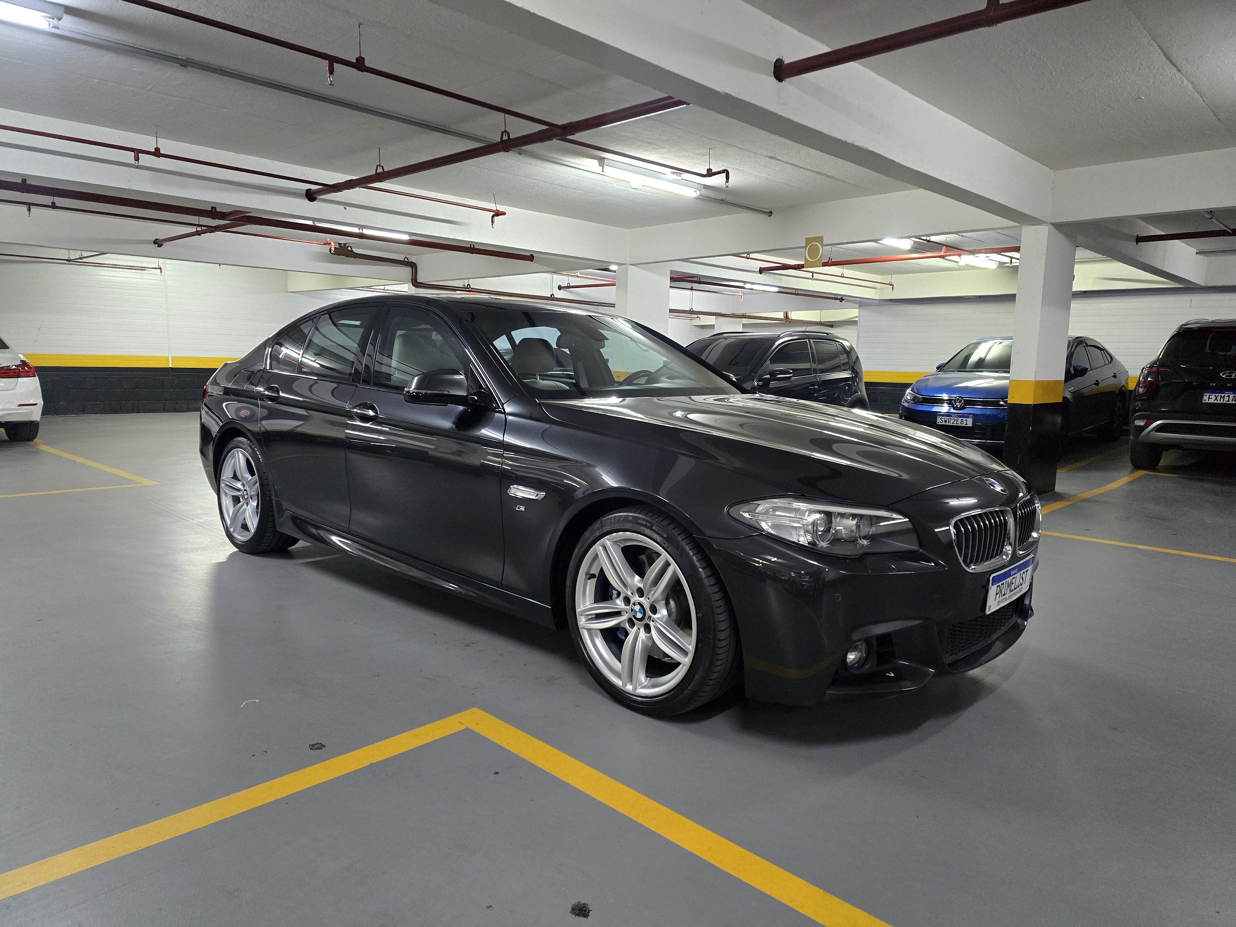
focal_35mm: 23
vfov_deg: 58.9
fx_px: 821
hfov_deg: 73.9
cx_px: 618
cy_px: 464
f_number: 1.7
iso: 2000
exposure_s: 1/60
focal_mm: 6.3
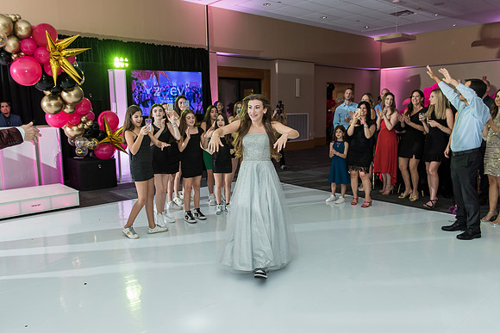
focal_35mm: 29
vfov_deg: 45.0
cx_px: 250
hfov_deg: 63.6
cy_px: 166
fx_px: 403
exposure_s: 1/100
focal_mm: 29
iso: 1000
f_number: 4
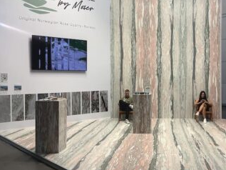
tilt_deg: -0.9
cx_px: 144
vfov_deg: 33.6
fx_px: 281
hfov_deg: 43.4
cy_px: 81
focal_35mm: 43
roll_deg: -0.5
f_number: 2.4
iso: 64
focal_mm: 3.3
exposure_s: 1/100
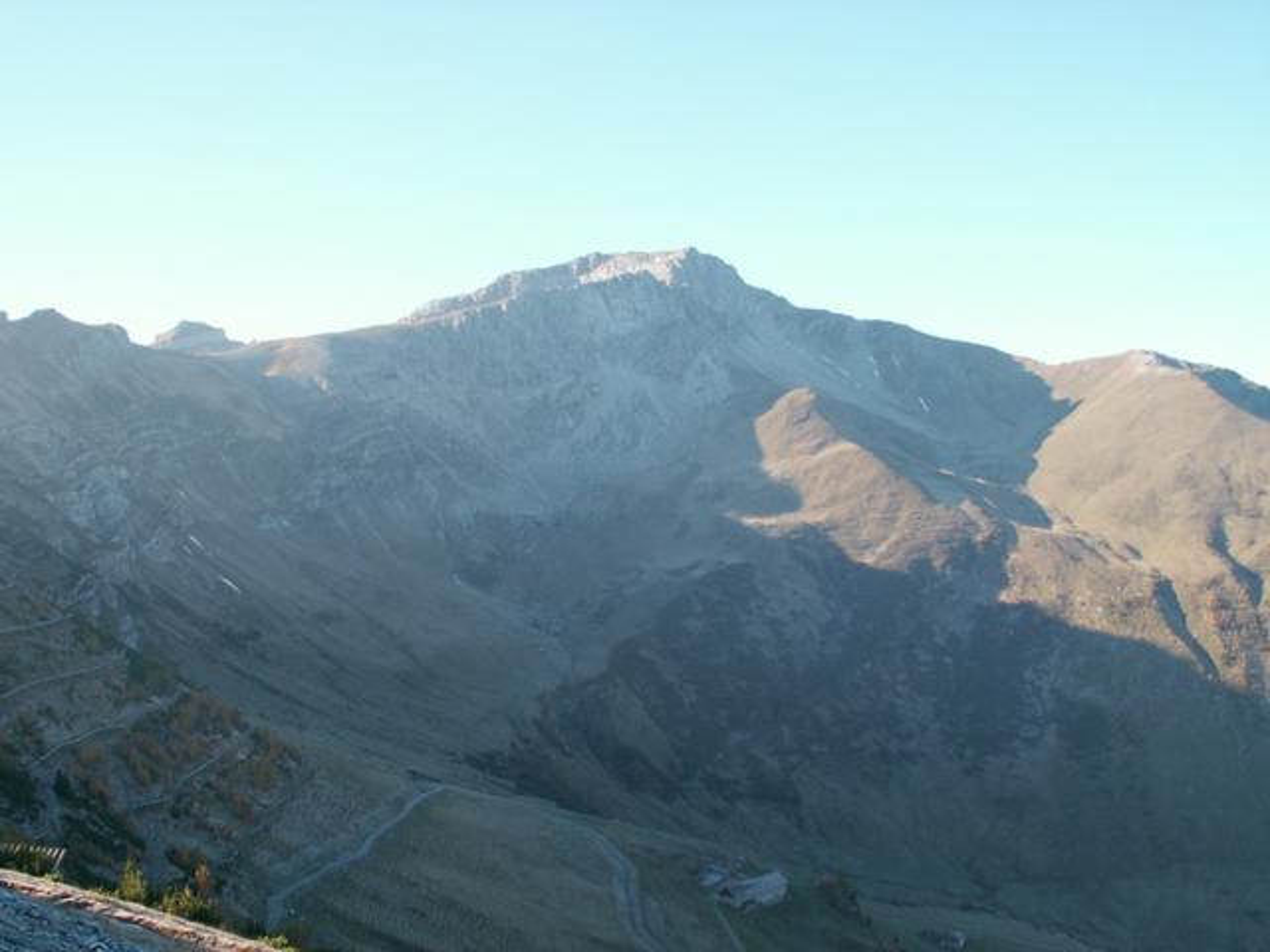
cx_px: 635
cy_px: 476
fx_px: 1284
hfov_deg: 52.6
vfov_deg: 40.7
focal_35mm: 35
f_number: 2.8
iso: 50
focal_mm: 5.86
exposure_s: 1/250
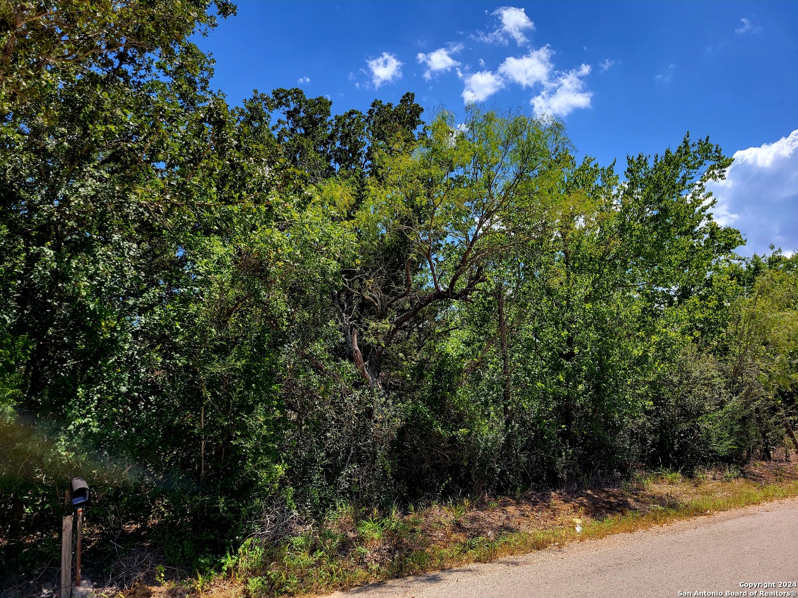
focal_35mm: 26
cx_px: 399
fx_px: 599
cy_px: 299
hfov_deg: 67.3
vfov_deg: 53.1
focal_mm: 5.4
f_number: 1.8
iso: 40
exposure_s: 1/2000
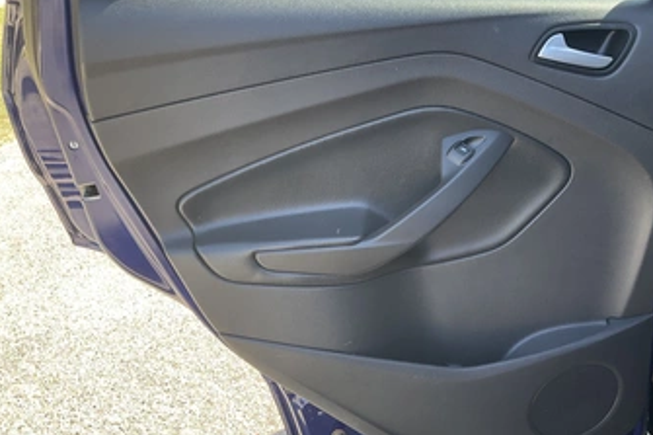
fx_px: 653
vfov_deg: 36.8
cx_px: 368
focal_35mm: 36
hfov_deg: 53.0
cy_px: 246
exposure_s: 1/122
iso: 20
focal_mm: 3
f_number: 1.8
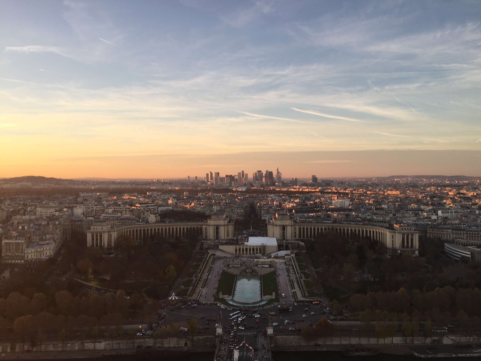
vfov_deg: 48.2
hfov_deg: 61.7
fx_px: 403
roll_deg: -0.2
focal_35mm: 29
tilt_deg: +0.5
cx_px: 240
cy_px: 180
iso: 32
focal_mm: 4.15
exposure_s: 1/344
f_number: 2.2
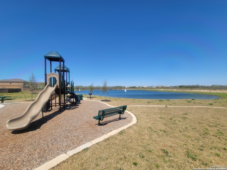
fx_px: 85
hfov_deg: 106.2
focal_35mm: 13
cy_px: 85
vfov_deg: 89.9
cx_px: 114
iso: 50
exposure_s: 1/1770
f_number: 2.2
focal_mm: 2.2
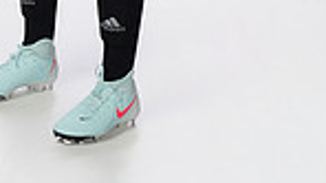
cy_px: -276
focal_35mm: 213
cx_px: 68
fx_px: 1840
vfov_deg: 5.5
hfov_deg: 10.1
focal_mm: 67
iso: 800
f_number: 8
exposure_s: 1/250
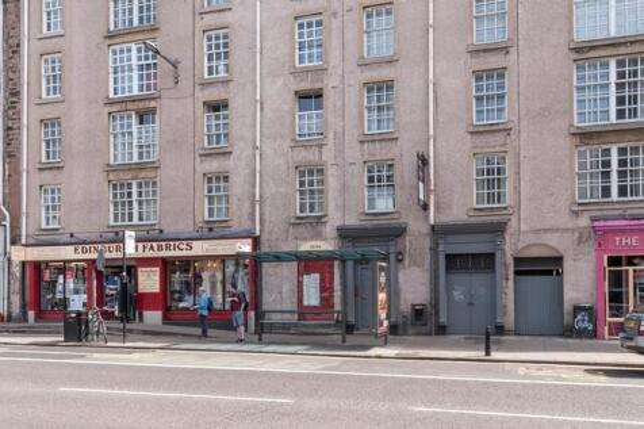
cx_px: 322
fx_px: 590
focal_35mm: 33
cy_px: 214
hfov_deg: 57.2
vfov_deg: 39.9
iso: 200
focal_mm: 22
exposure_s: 1/100
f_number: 11
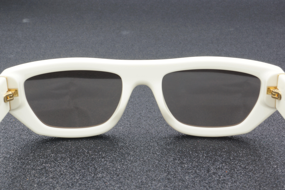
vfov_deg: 22.6
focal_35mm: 60
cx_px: 142
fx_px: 475
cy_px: 95
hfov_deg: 33.4
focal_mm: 40
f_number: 32
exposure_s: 1
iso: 100
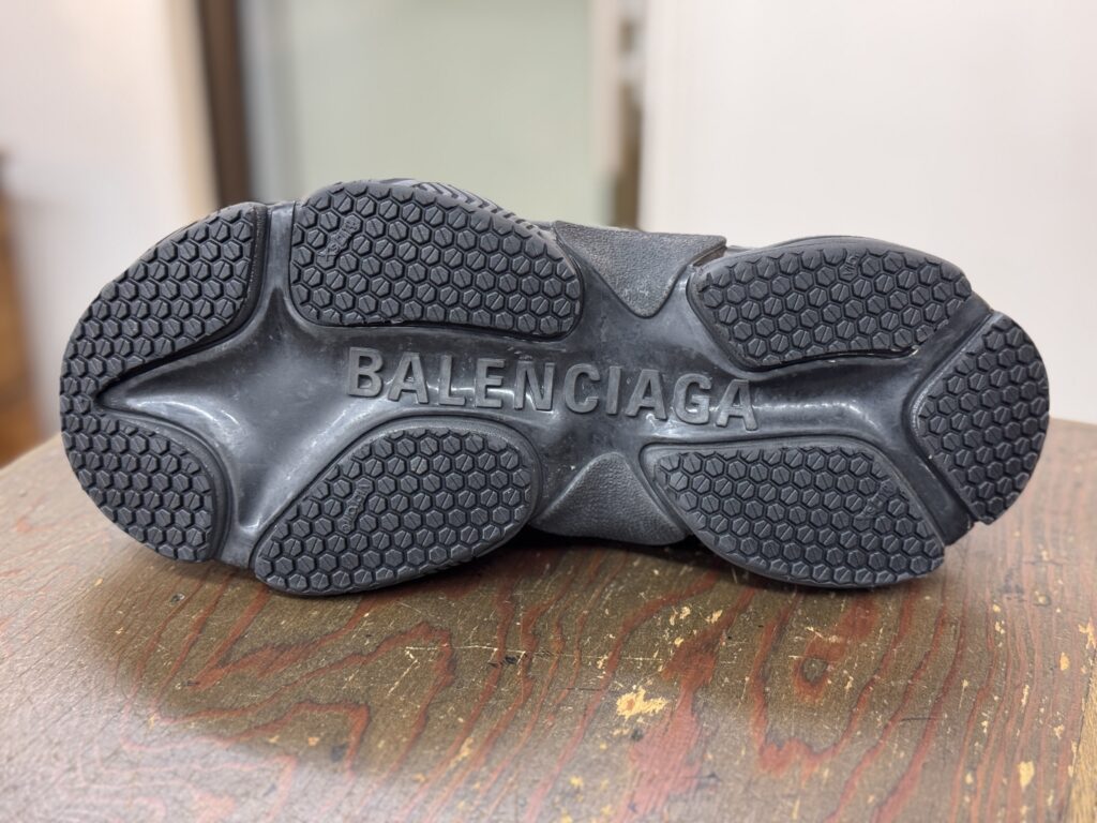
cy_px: 412
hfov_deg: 39.7
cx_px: 548
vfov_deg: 30.3
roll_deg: +0.2
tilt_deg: -25.8
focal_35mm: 48
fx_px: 1521
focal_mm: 6.76
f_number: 1.78
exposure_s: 1/60
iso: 250
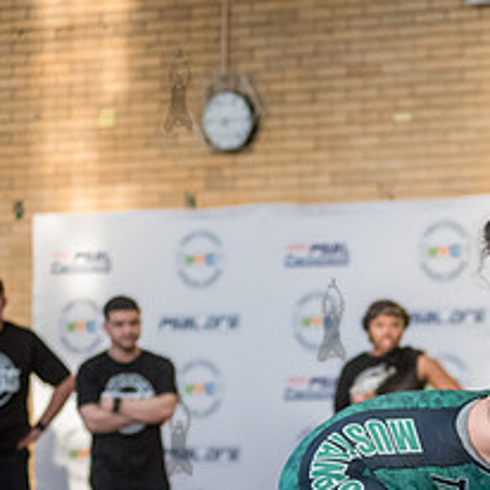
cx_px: 607
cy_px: 433
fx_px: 3299
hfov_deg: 8.4
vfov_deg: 8.5
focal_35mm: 206
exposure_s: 1/400
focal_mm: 80
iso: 5000
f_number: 3.5
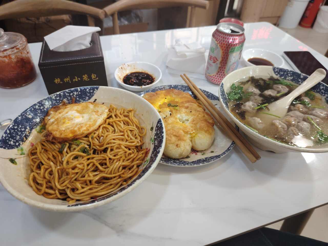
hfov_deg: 71.6
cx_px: 164
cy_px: 123
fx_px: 227
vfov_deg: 56.8
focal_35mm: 24
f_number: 1.75
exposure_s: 1/50
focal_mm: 5.25
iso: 856
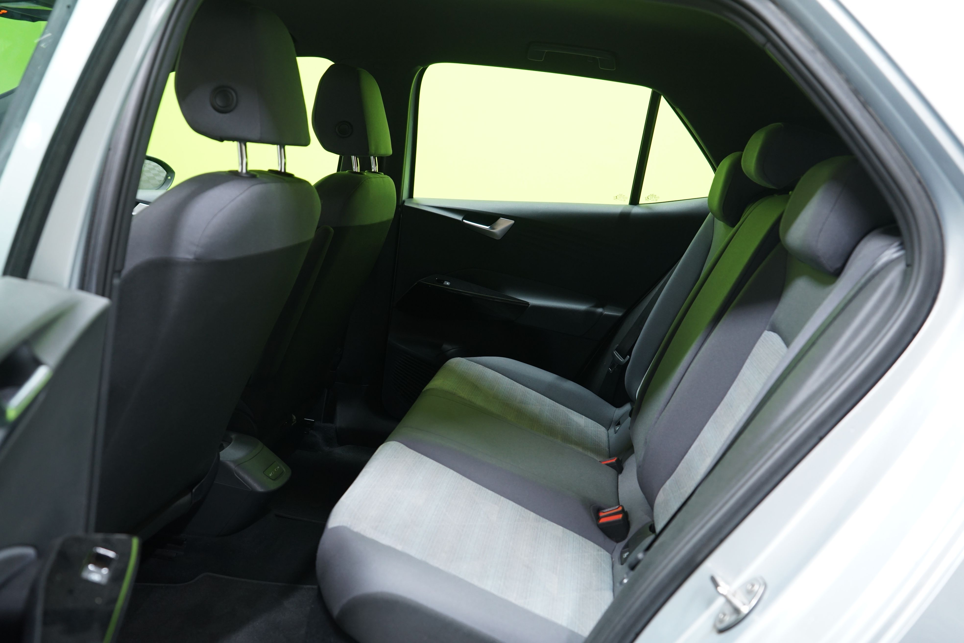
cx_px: 482
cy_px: 322
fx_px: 830
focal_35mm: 31
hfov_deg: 60.3
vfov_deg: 42.3
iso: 800
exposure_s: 1/20
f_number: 4.5
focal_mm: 31
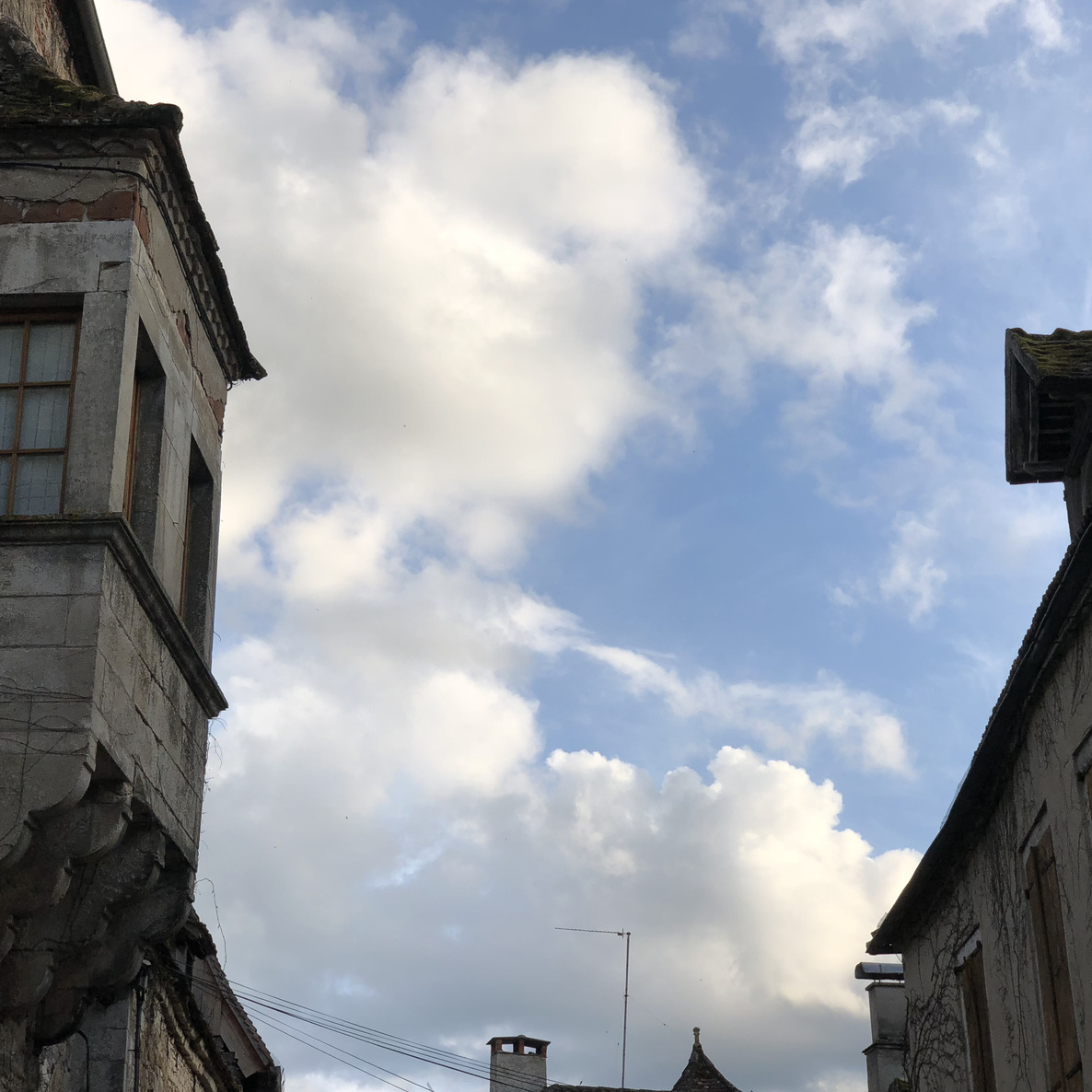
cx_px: 435
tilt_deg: +25.2
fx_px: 2213
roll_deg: -0.1
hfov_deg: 27.7
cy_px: 550
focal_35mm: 62
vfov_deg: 27.7
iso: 16
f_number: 2.4
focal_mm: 6
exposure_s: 1/979
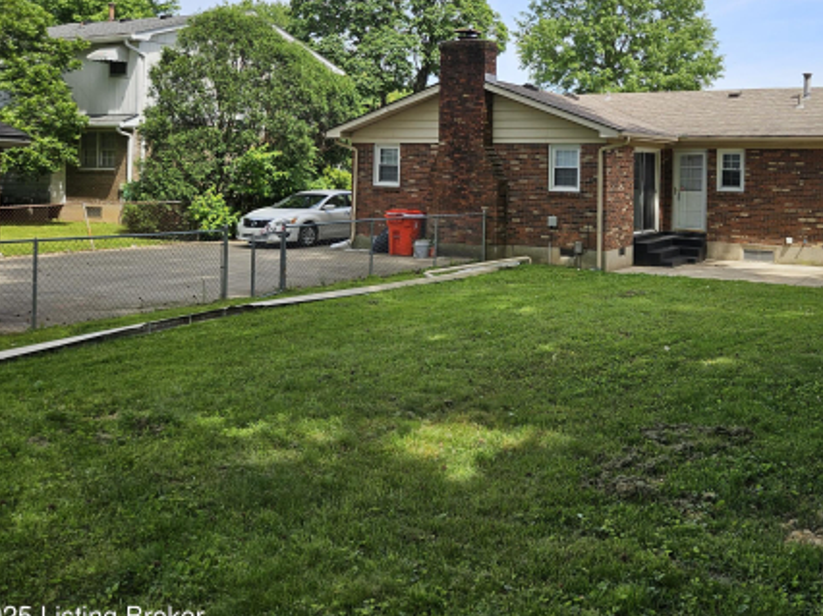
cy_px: 178
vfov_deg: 38.9
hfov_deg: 49.8
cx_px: 594
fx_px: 855
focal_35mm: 36
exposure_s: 1/1099
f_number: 1.8
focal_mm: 5.4
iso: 25
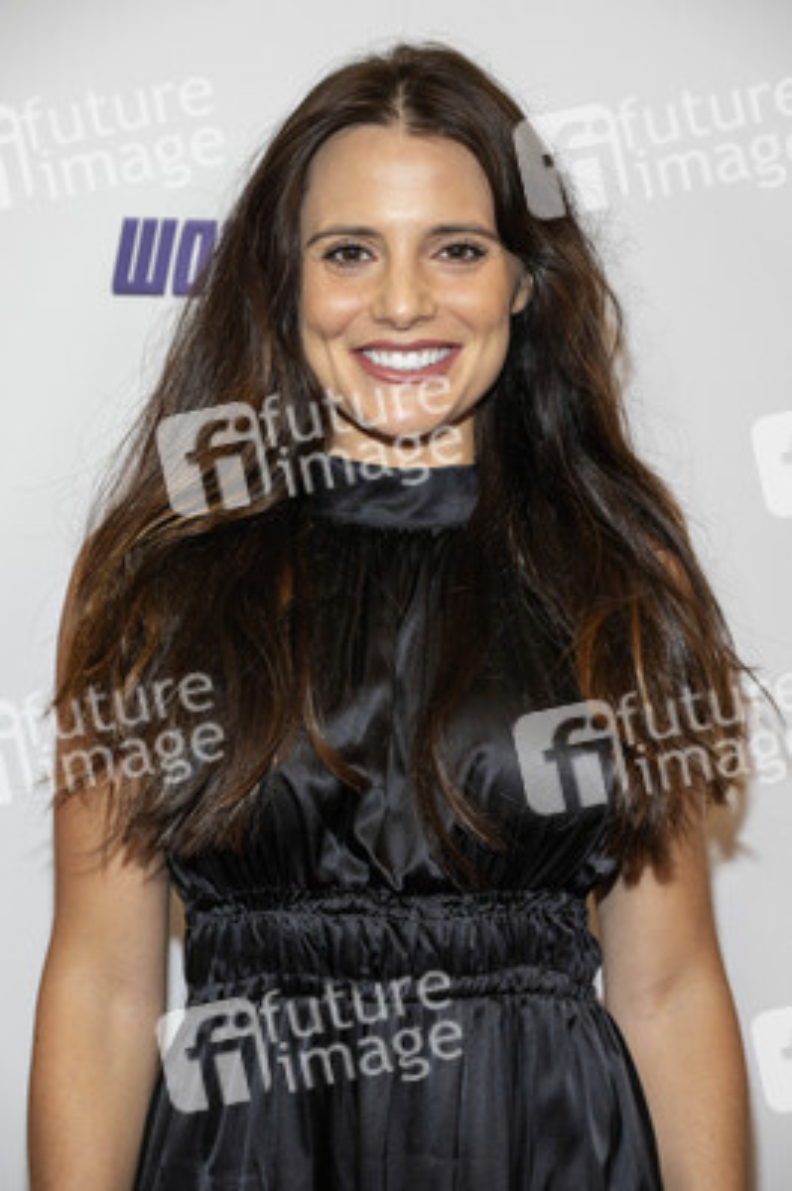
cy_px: 596
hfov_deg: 18.4
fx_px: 2446
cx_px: 396
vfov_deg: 27.4
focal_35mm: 74
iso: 800
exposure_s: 1/200
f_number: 5.6
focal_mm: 74
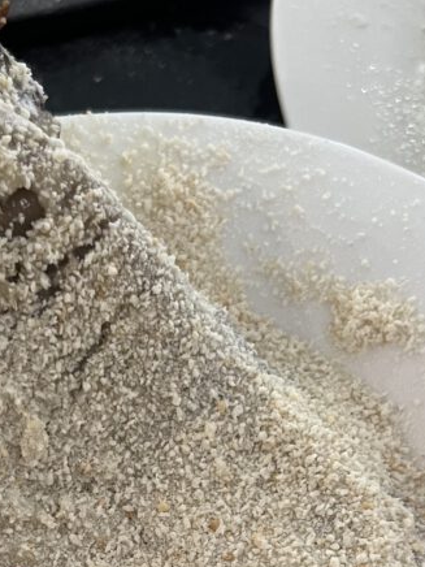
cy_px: 560
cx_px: 70
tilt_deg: -67.4
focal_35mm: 61
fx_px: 999
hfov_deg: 23.6
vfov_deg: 29.7
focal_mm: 5.7
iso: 200
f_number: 1.5
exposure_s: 1/60
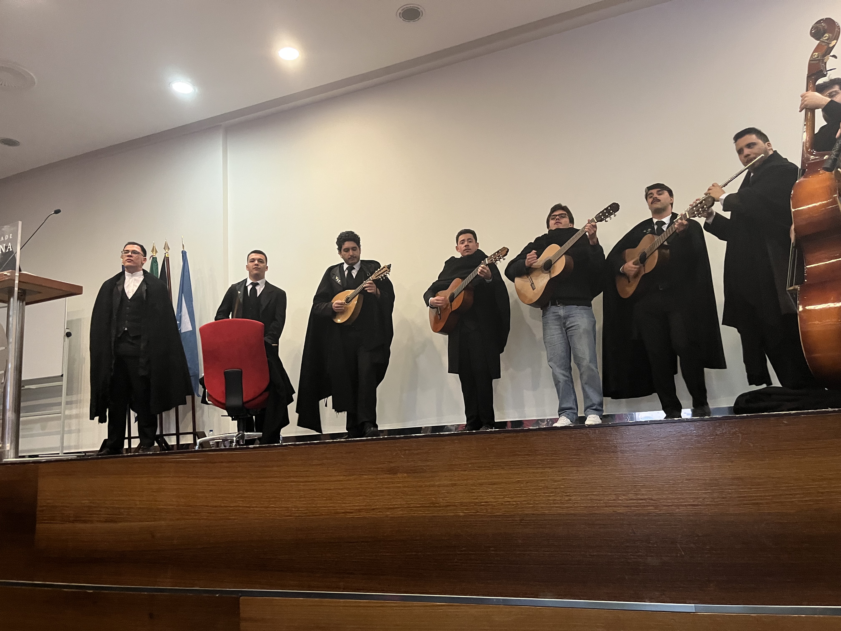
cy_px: 316
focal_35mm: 26
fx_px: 632
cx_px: 420
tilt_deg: +9.7
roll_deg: +3.2
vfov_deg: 53.1
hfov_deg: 67.3
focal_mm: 5.1
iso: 400
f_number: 1.6
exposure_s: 1/50
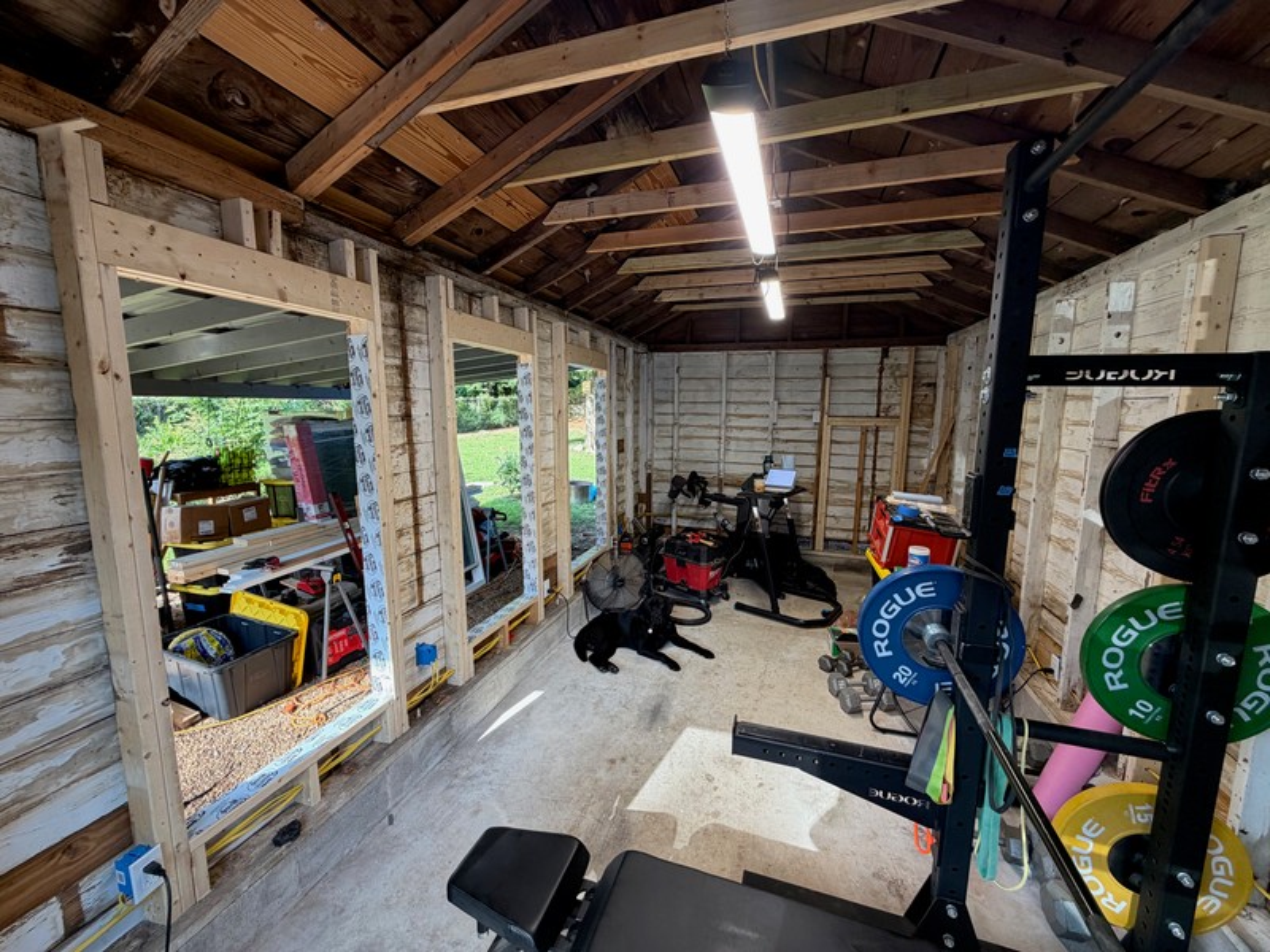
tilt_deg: -7.8
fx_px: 514
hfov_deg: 102.1
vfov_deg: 85.7
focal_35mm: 14
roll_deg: -1.3
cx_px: 635
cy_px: 476
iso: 100
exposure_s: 1/120
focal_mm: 2.22
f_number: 2.2
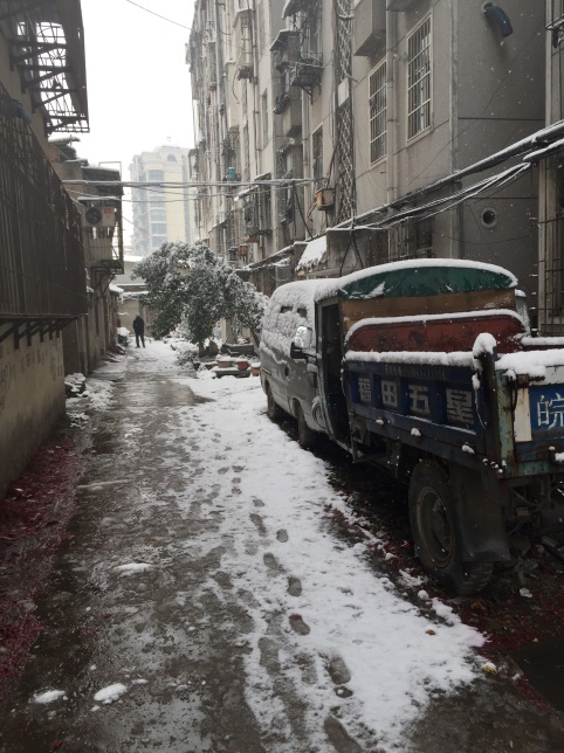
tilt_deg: -6.1
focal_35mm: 29
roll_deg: +1.7
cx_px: 282
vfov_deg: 61.7
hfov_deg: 48.2
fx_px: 631
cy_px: 376
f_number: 2.2
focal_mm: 4.15
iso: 32
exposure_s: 1/302
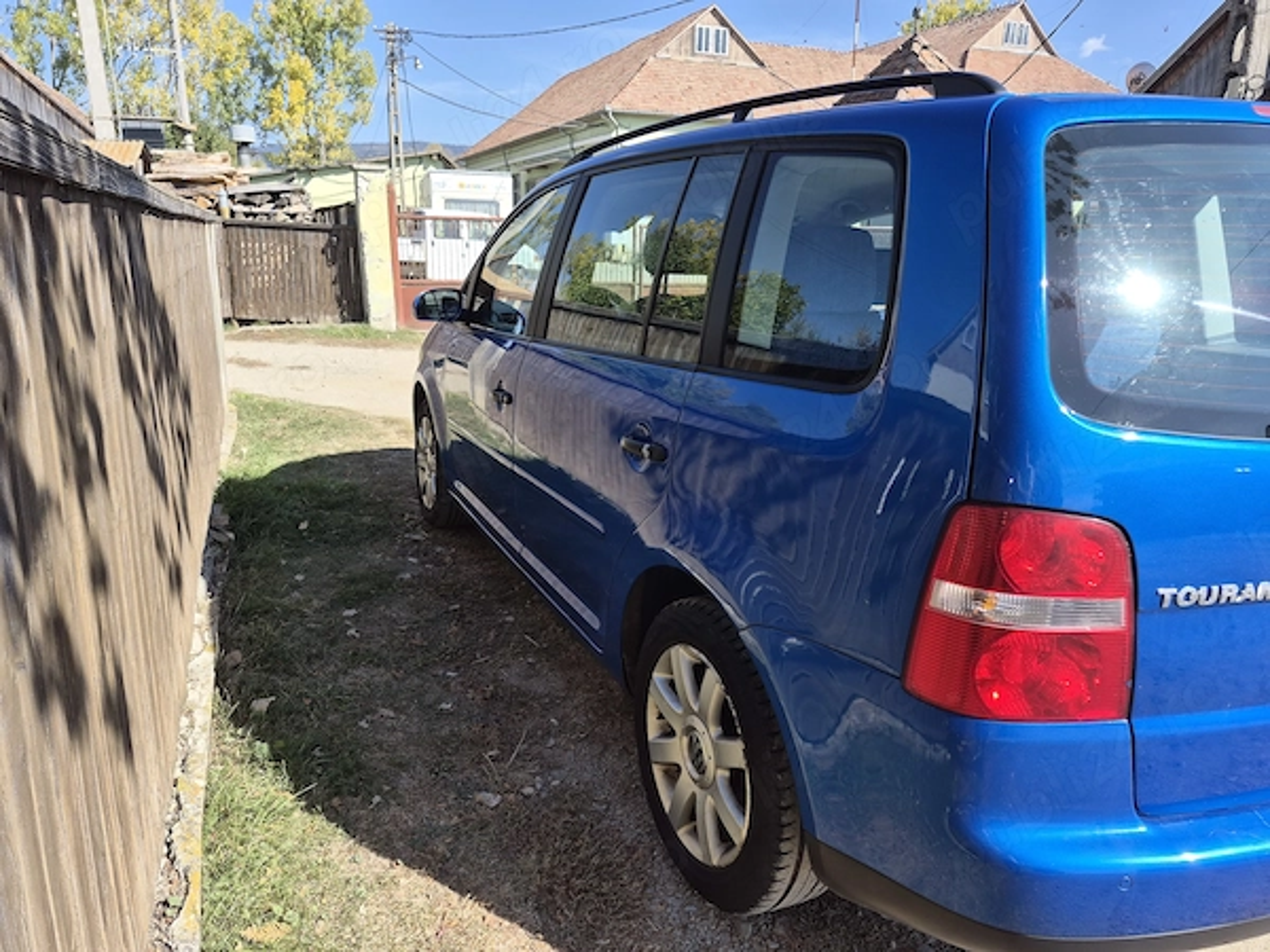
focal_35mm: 23
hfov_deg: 73.9
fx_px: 844
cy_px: 476
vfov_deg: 58.9
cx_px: 635
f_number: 1.8
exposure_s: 1/1116
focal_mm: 5.4
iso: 25
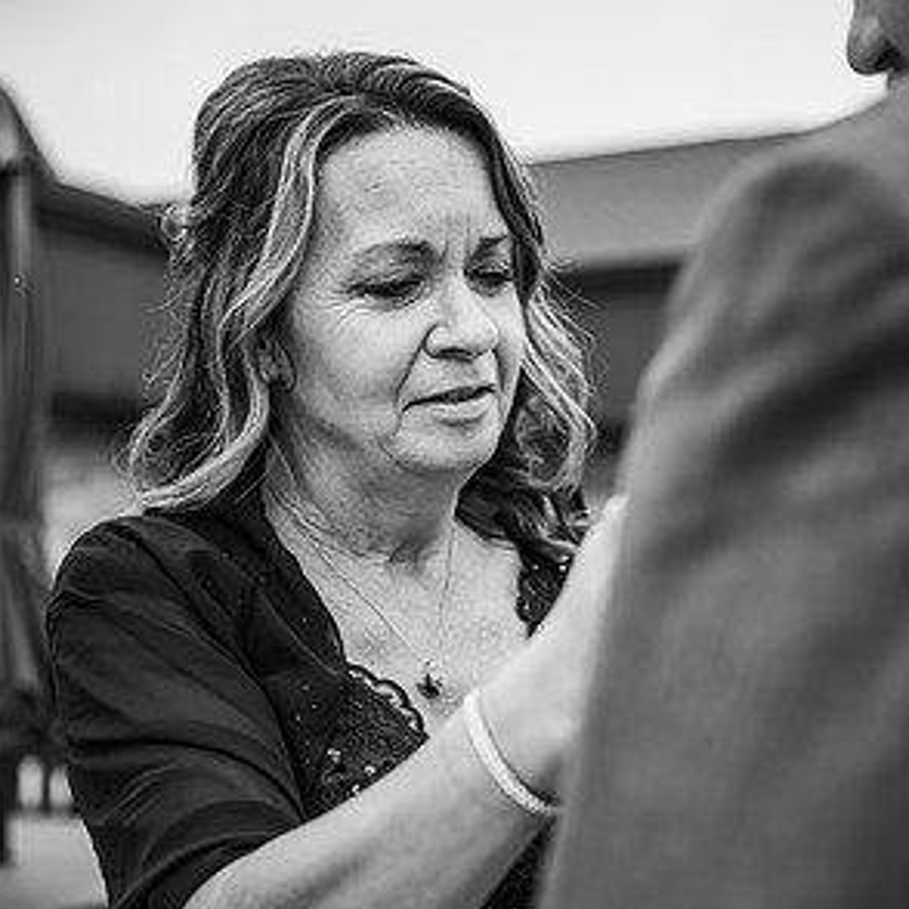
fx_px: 1931
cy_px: 621
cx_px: 453
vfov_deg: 26.3
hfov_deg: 26.5
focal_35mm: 65
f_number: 2.8
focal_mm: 50
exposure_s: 1/1000
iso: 320
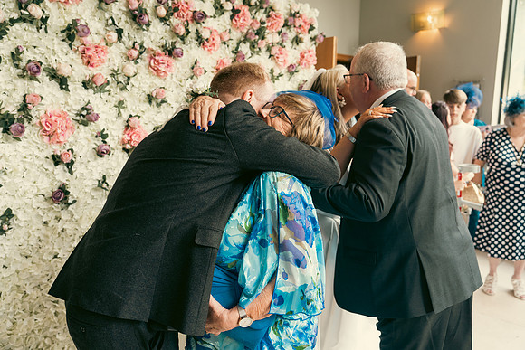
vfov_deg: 45.0
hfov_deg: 63.6
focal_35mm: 29
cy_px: 175
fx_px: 423
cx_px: 262
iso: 640
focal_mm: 29
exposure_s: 1/160
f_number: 3.5
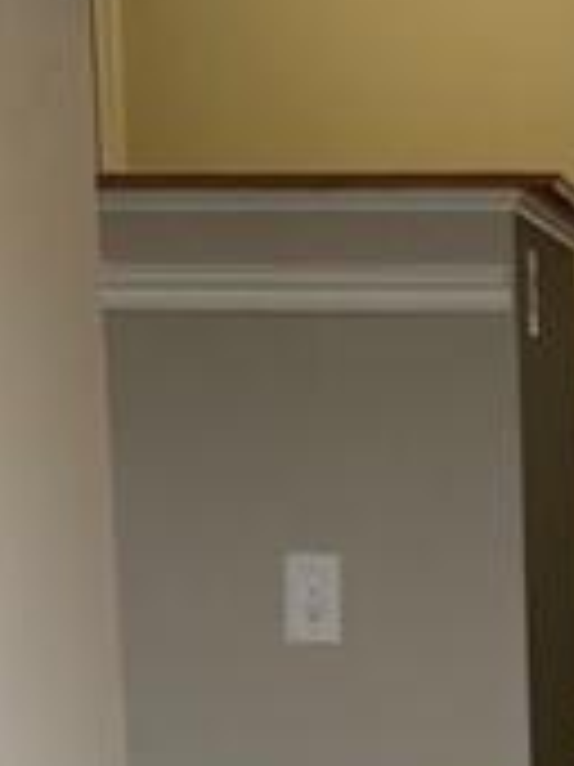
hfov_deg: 9.4
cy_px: 1093
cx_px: 942
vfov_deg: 12.5
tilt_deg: -8.8
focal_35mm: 152
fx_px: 3365
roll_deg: +0.4
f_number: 1.78
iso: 160
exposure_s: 1/183
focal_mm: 6.76
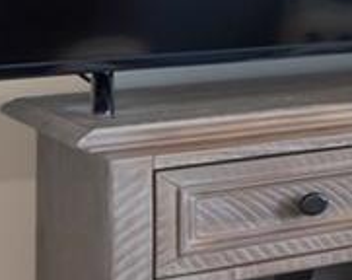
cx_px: 1363
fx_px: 1383
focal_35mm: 133
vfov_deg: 11.2
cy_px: -115
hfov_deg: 8.4
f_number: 6.3
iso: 250
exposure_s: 1/2.5
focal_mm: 16
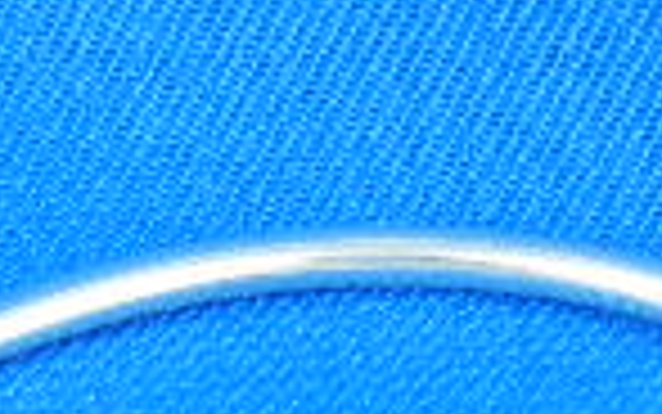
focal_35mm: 410
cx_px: 234
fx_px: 7400
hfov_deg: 5.1
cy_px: 796
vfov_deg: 3.2
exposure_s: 1/5.5
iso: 200
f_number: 4.4
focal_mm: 16
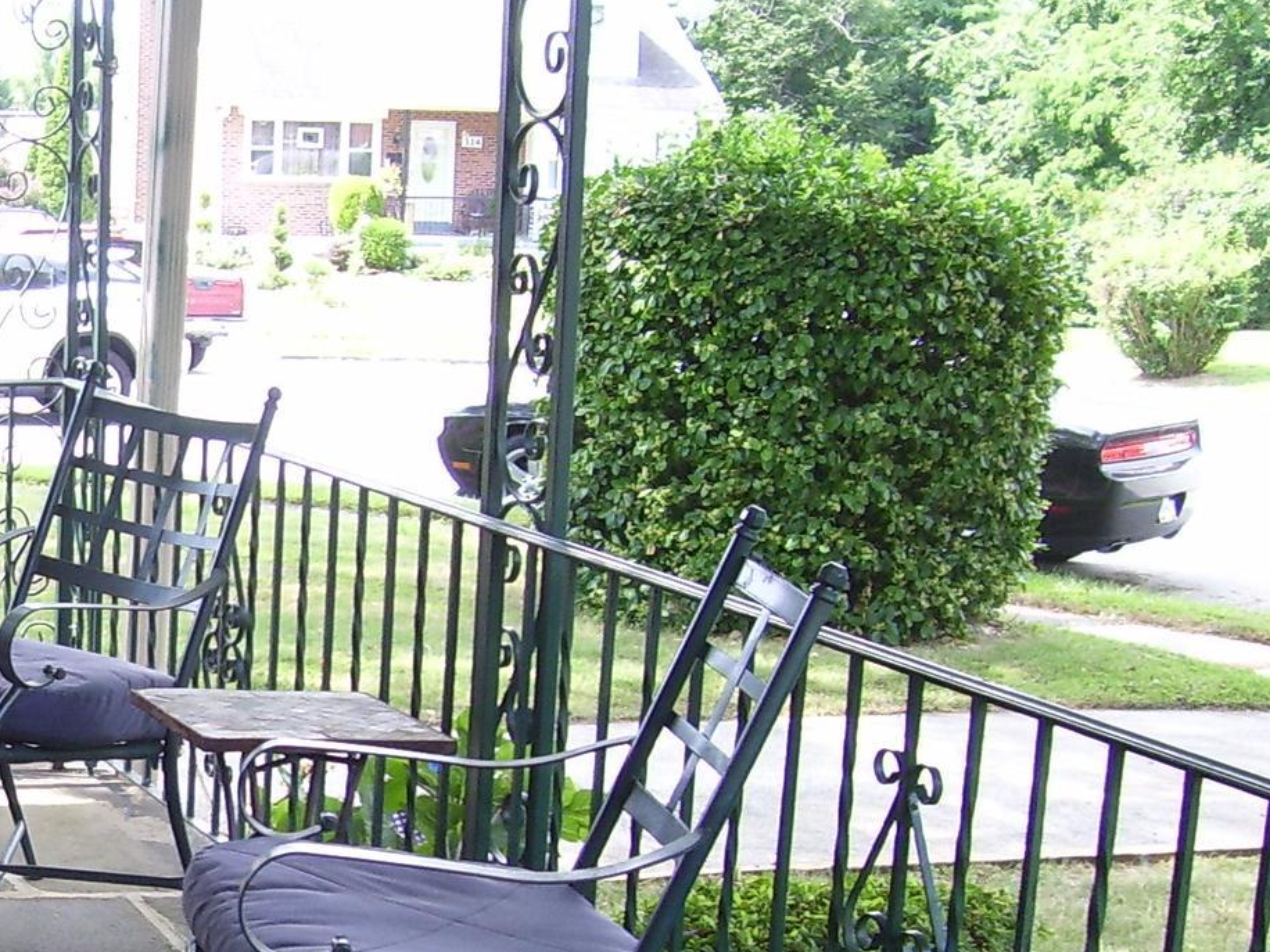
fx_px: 2788
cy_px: 696
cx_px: -127
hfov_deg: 24.0
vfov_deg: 19.3
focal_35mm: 76
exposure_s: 1/90
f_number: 2.7
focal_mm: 5.6
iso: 80
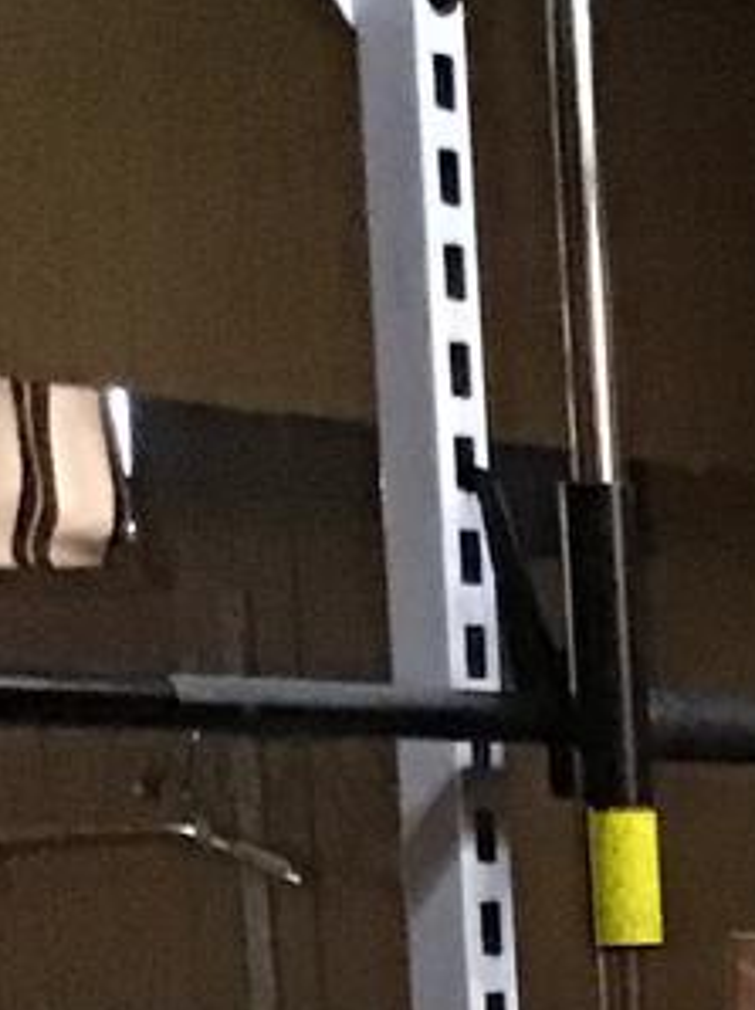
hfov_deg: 8.5
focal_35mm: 160
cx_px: 1777
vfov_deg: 11.9
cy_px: 1376
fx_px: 4660
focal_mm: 3.3
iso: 800
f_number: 2.4
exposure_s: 1/17
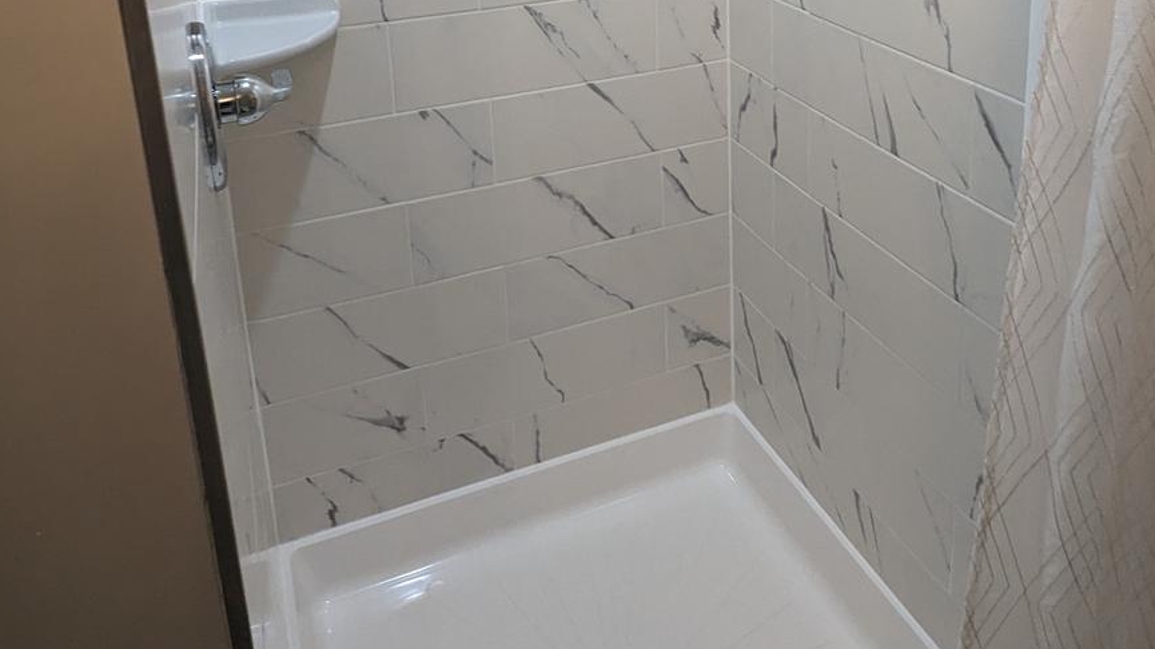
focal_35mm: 31
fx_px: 949
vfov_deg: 33.8
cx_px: 616
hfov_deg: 62.6
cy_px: -27
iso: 209
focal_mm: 2.35
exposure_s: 1/120
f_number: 2.2
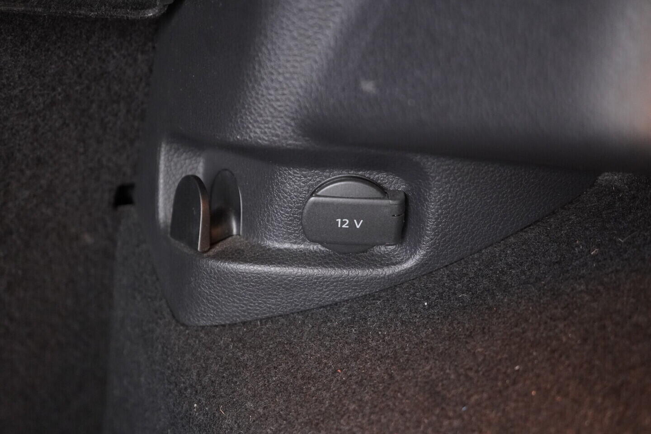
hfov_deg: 53.1
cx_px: 326
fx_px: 651
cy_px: 217
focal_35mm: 36
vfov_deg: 36.9
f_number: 2.8
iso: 2500
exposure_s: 1/40
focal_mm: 24
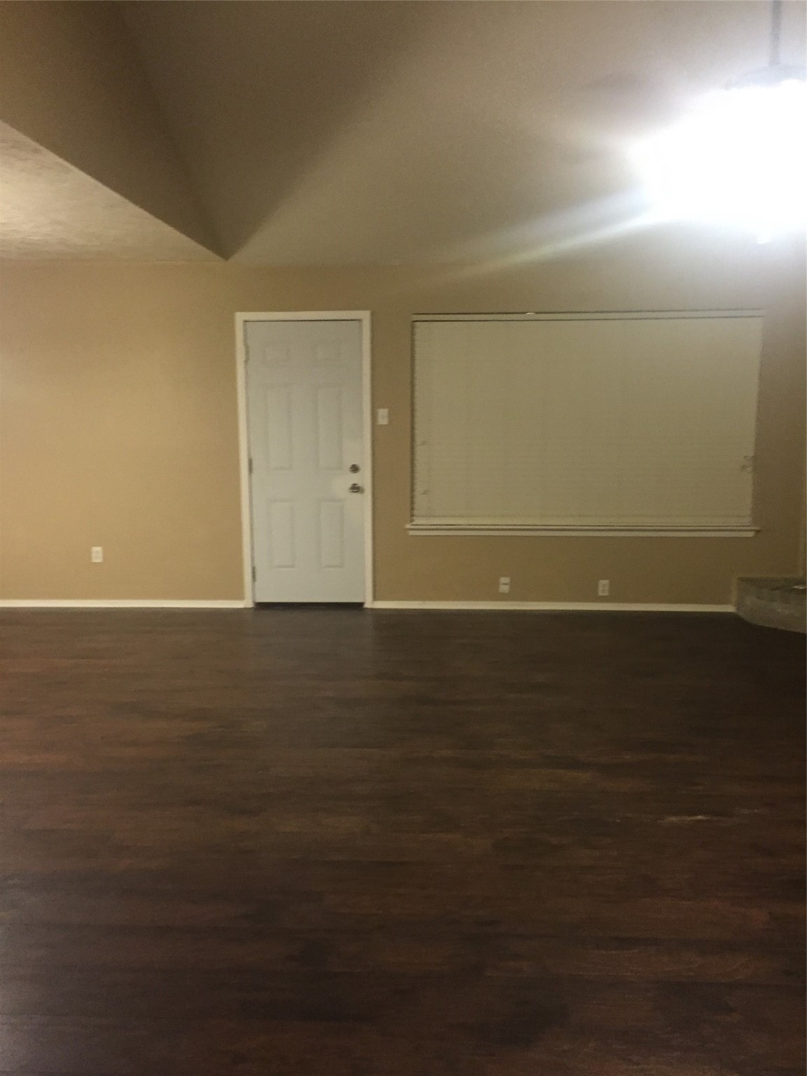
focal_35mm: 29
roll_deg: -1.0
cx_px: 404
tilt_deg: -7.6
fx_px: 901
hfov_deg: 48.2
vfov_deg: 61.7
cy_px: 538
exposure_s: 1/30
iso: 250
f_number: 2.2
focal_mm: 4.15
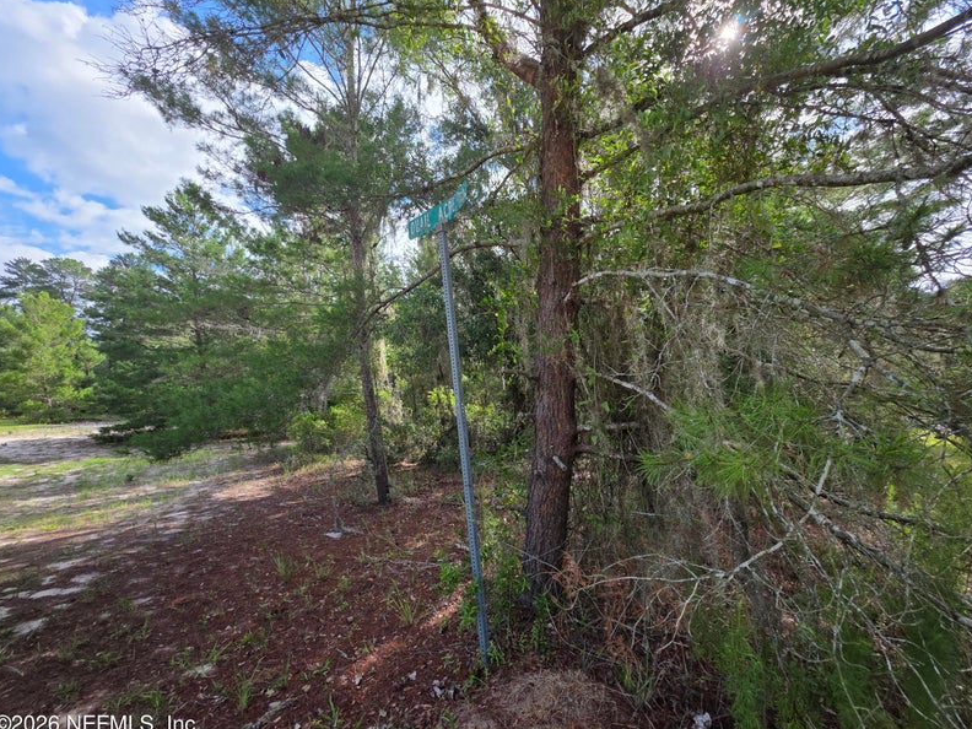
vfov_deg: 85.7
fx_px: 393
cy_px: 367
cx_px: 516
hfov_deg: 101.9
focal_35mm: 14
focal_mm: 2.2
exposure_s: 1/970
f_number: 1.9
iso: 40
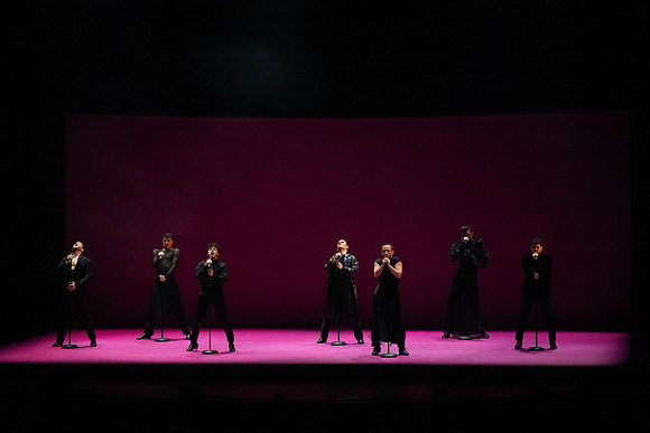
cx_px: 325
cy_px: 216
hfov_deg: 16.4
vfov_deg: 11.0
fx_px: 2257
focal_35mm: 125
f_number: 8
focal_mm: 125
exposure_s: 1/400
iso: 25600
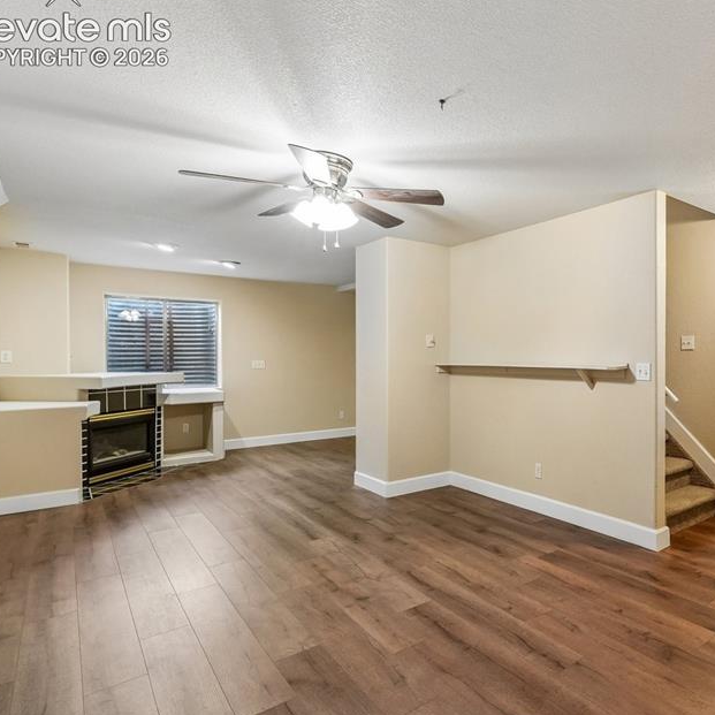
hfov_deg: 67.6
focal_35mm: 21
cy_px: 357
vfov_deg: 72.1
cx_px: 535
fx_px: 491
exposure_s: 1/6
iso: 640
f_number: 9
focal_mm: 10
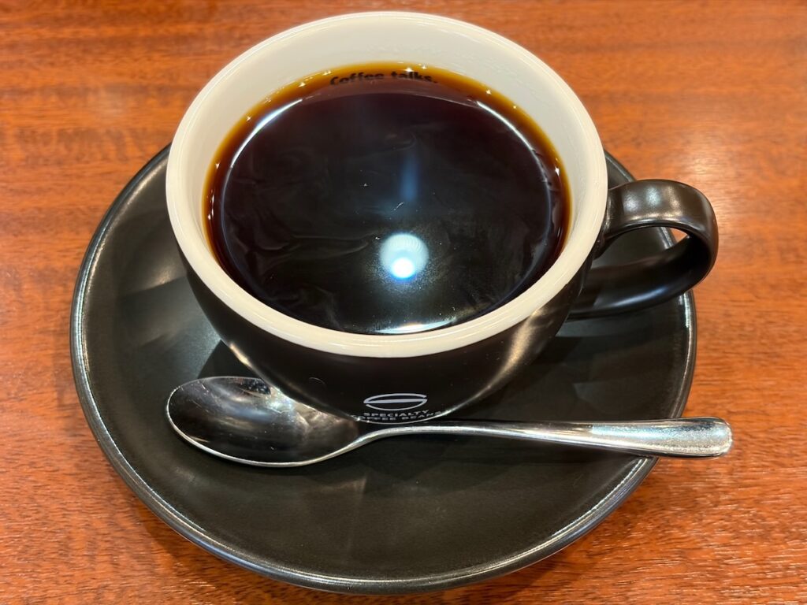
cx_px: 404
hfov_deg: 36.8
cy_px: 302
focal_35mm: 52
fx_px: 1212
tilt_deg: -55.4
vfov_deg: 28.0
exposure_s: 1/33
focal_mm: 5.96
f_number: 1.6
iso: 160
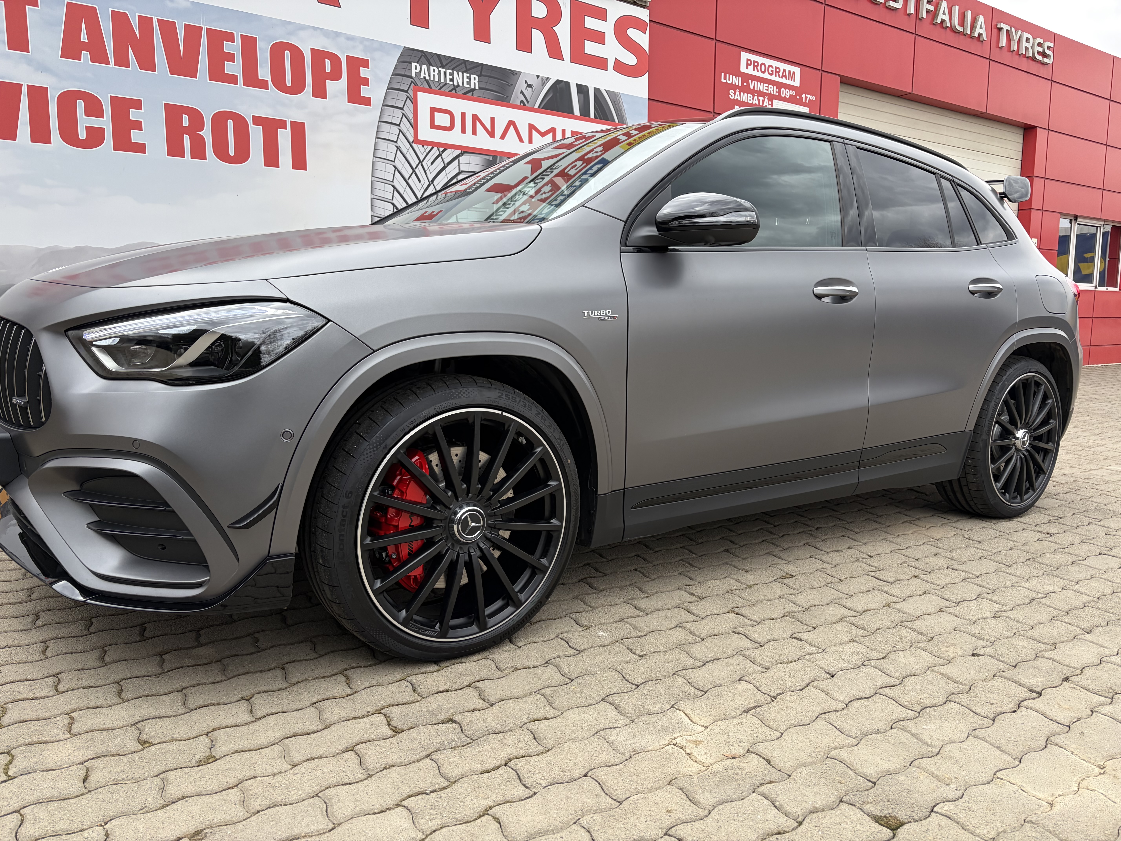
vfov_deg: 53.1
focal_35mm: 26
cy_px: 420
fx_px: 842
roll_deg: -0.3
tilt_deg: -7.3
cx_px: 560
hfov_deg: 67.3
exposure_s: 1/654
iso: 50
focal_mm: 5.96
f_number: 1.6
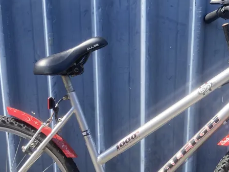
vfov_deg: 22.4
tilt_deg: -18.4
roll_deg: -1.6
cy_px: 154
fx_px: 423
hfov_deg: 30.1
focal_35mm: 64
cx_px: 146
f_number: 1.8
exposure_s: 1/268
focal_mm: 3.99
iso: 20
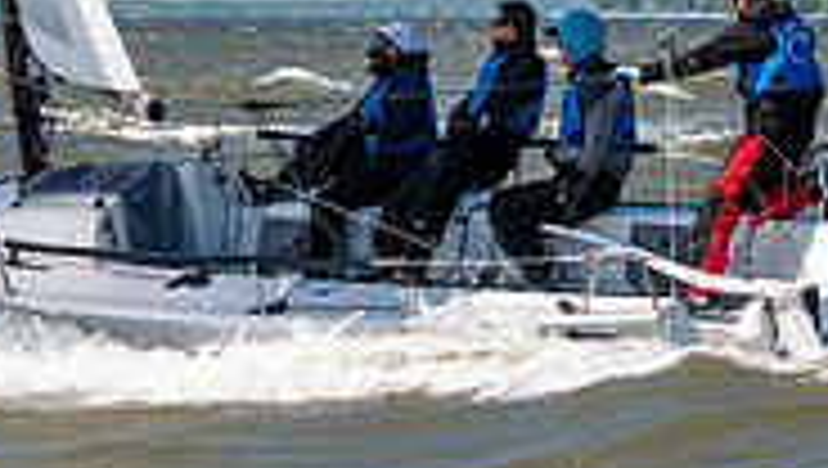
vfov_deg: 2.9
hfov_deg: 5.2
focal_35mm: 414
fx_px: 9100
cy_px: -218
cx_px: -58
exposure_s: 1/2500
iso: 320
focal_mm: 120
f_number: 5
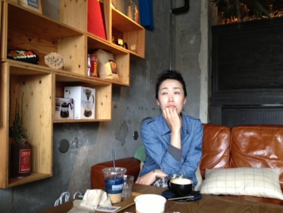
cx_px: 142
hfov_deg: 52.6
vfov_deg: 40.7
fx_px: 286
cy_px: 106
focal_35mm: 35
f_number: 2.4
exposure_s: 1/20
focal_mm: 4.28
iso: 100
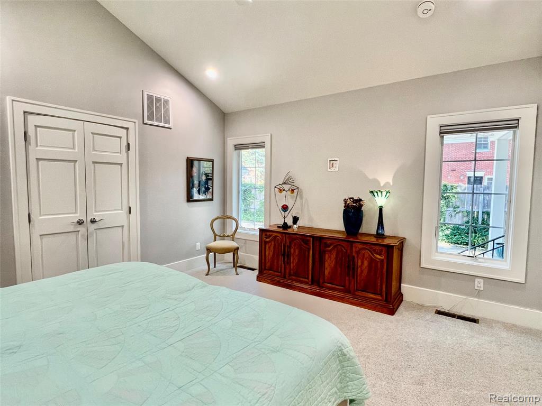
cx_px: 271
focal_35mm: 13
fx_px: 204
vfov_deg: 89.9
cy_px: 203
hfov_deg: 106.2
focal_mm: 1.57
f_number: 1.8
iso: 160
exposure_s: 1/120
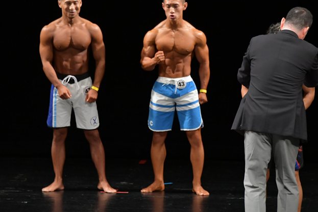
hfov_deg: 5.3
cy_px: 85
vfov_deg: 3.5
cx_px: 157
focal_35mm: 392
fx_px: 3462
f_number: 5.6
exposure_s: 1/400
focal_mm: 210
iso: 3200
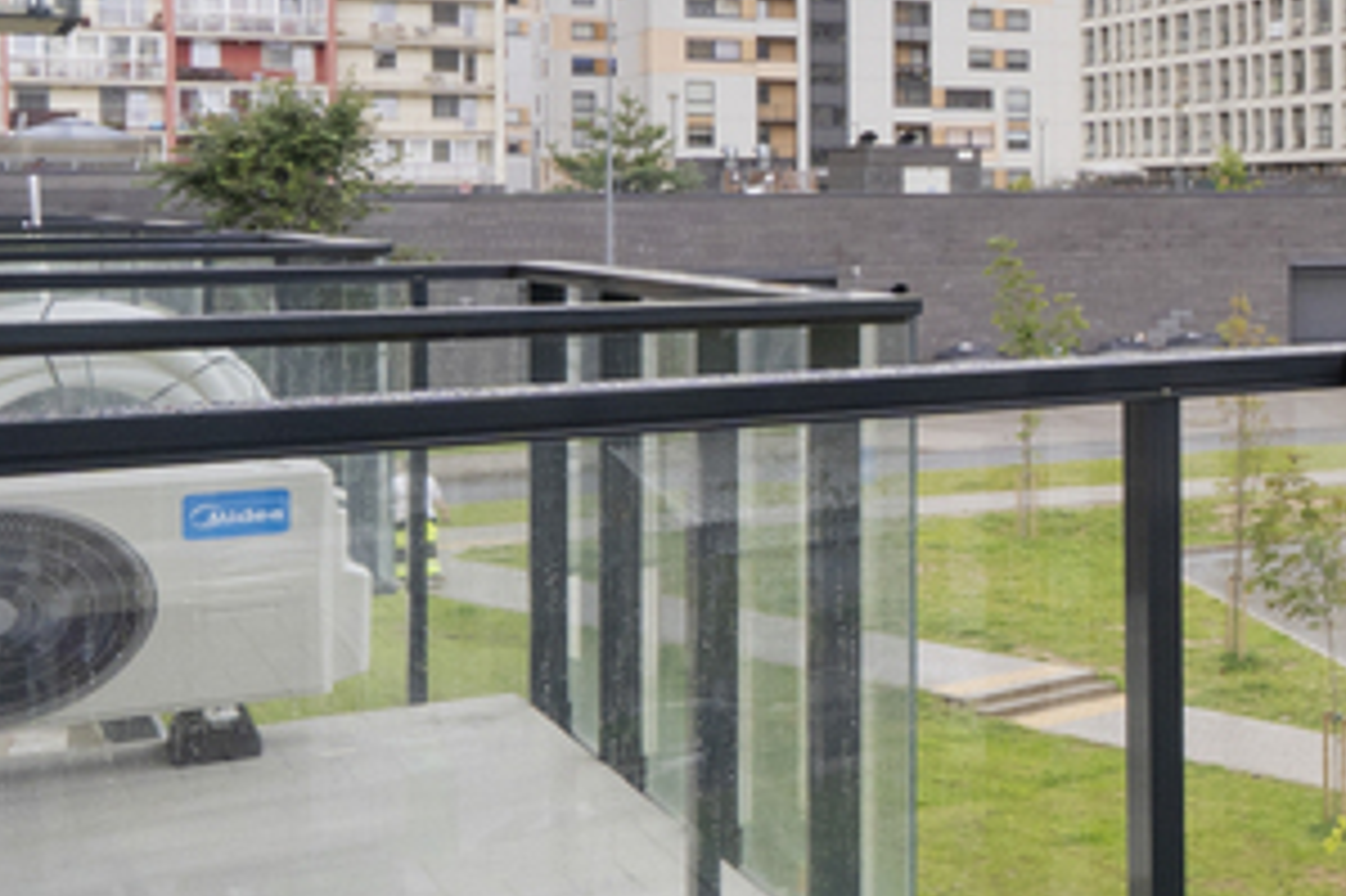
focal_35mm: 54
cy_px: 270
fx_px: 2018
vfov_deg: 24.9
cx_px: 2557
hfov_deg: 20.8
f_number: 13
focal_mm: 14
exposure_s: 1/6
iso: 640
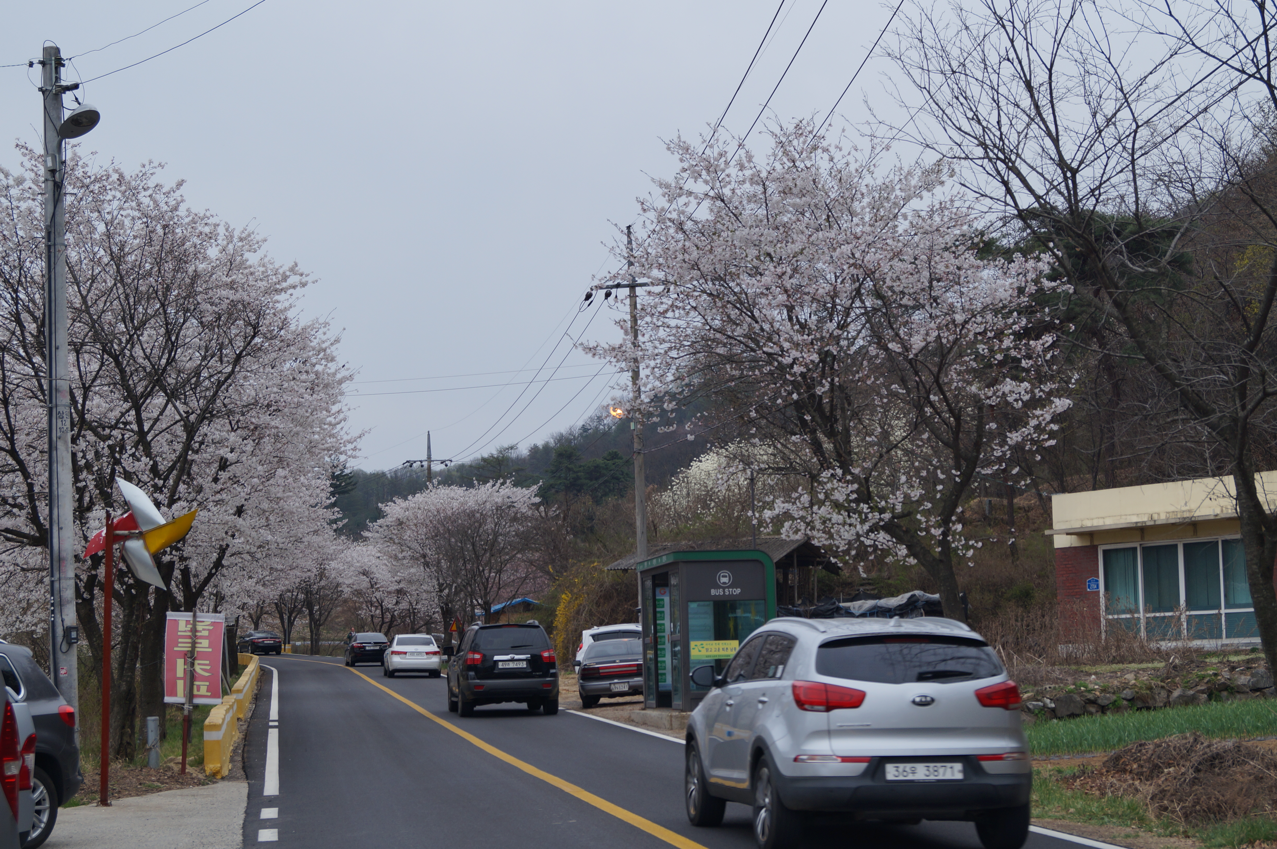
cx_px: 638
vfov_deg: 22.6
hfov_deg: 33.4
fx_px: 2126
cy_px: 424
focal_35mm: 60
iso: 100
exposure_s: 1/100
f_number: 6.3
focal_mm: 40
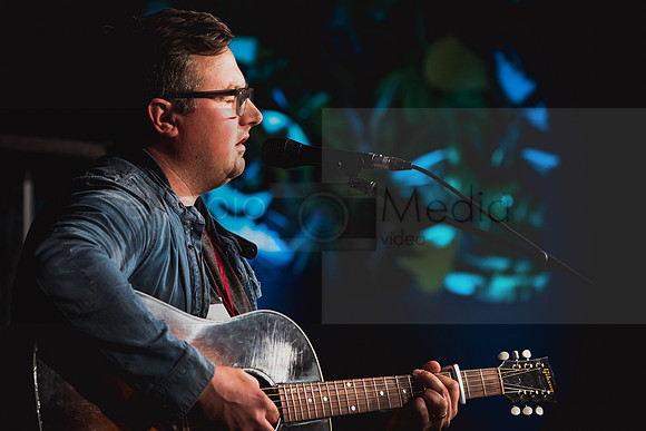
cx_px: 333
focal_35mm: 200
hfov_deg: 10.3
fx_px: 3590
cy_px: 222
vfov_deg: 6.9
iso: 3200
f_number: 5.6
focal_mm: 194
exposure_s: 1/125
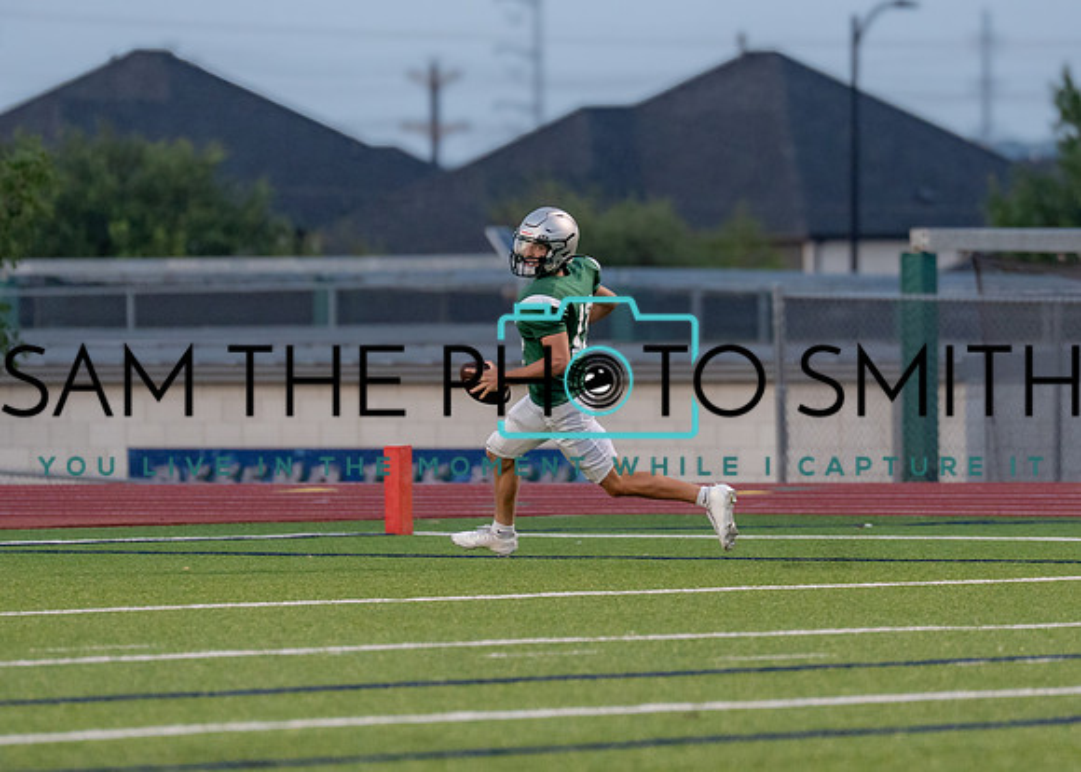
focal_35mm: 435
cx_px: 601
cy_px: 353
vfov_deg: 3.3
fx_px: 13344
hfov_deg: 4.6
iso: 800
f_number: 2.8
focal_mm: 200
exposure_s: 1/1000
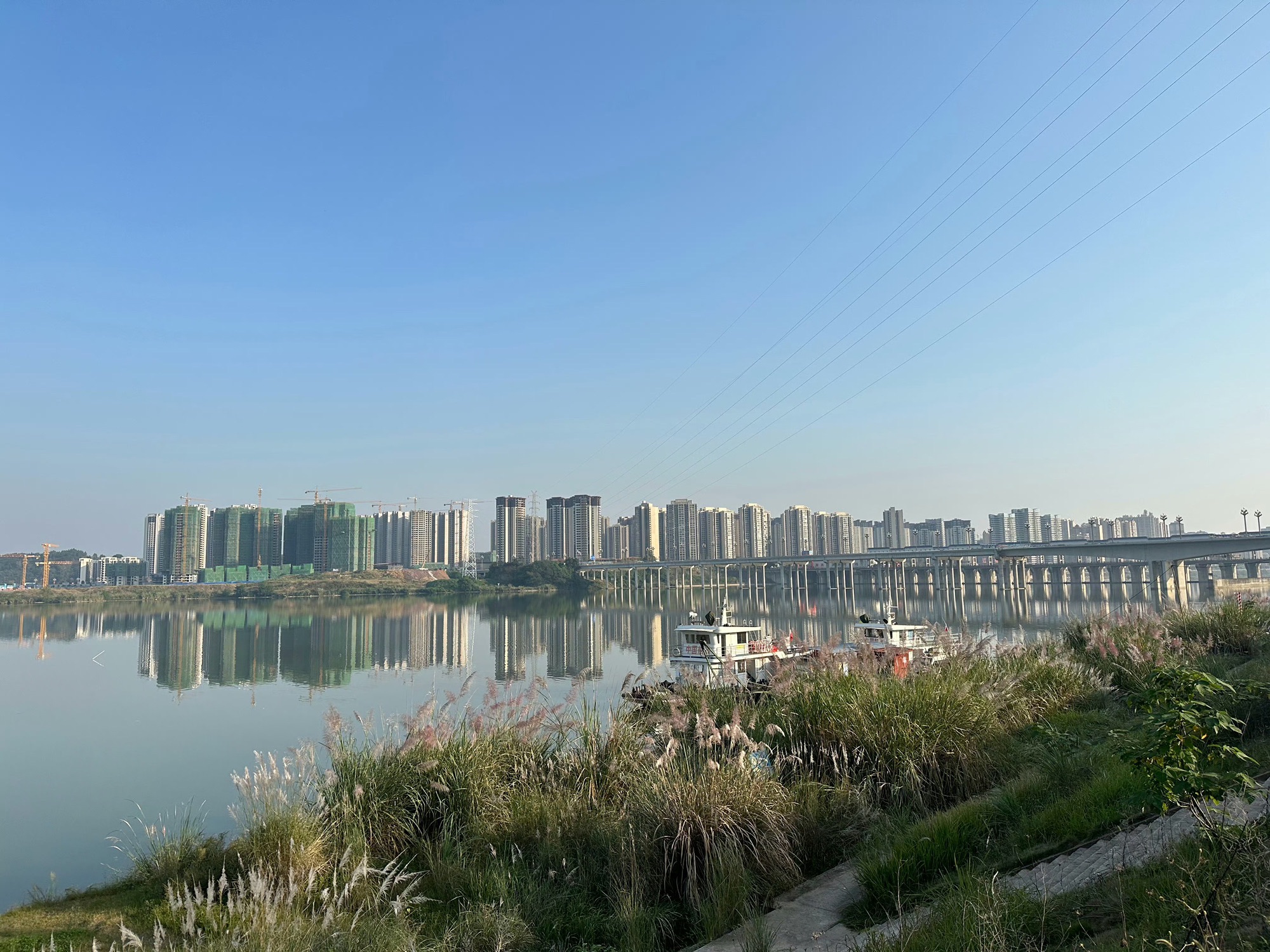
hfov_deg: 71.6
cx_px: 635
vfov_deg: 56.8
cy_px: 476
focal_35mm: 24
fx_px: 881
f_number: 1.78
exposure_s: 1/4348
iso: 80
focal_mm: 6.86
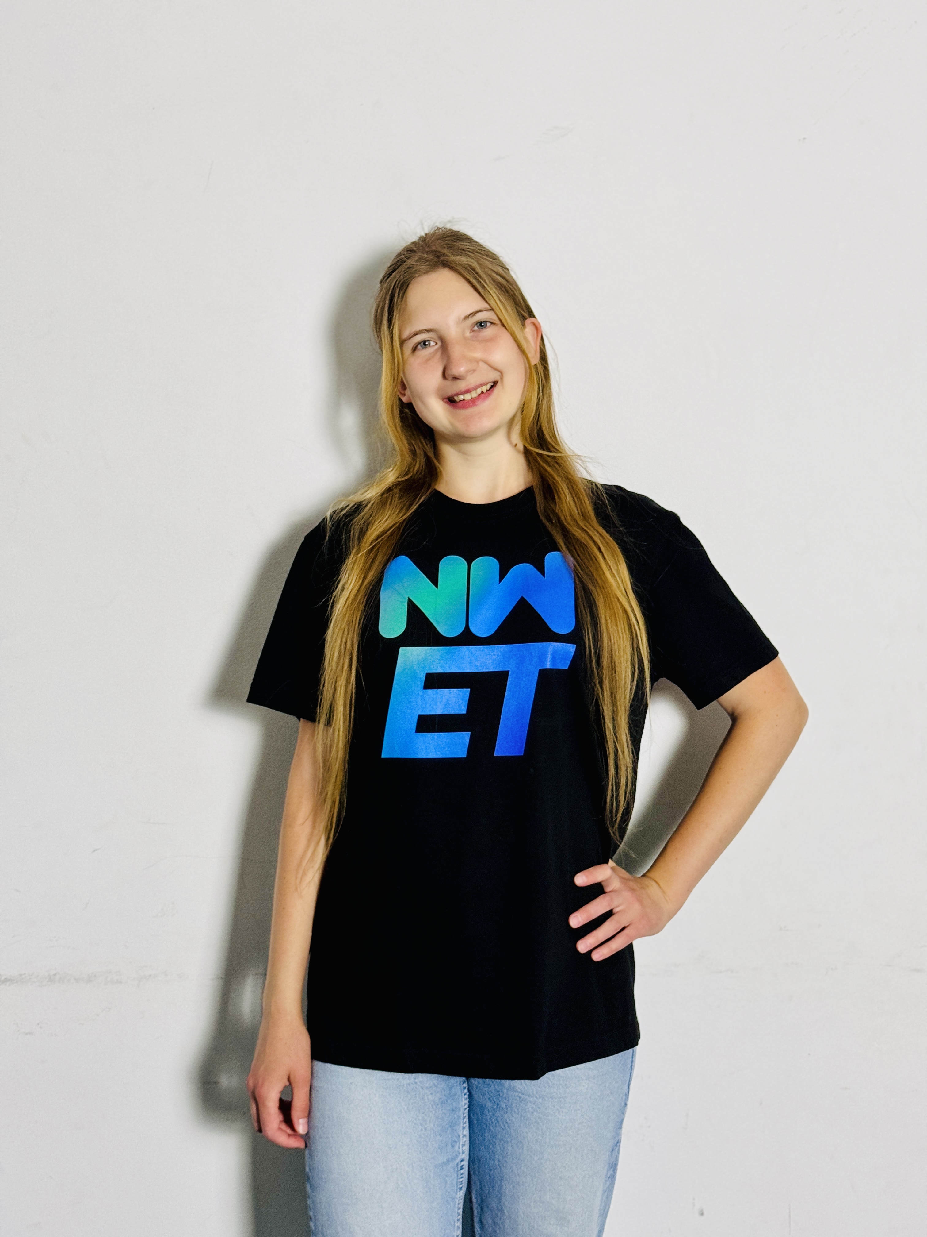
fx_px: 1714
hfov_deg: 30.3
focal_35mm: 48
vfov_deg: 39.7
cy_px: 618
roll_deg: +0.0
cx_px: 464
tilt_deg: -3.7
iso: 250
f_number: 1.78
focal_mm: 6.76
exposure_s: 1/60
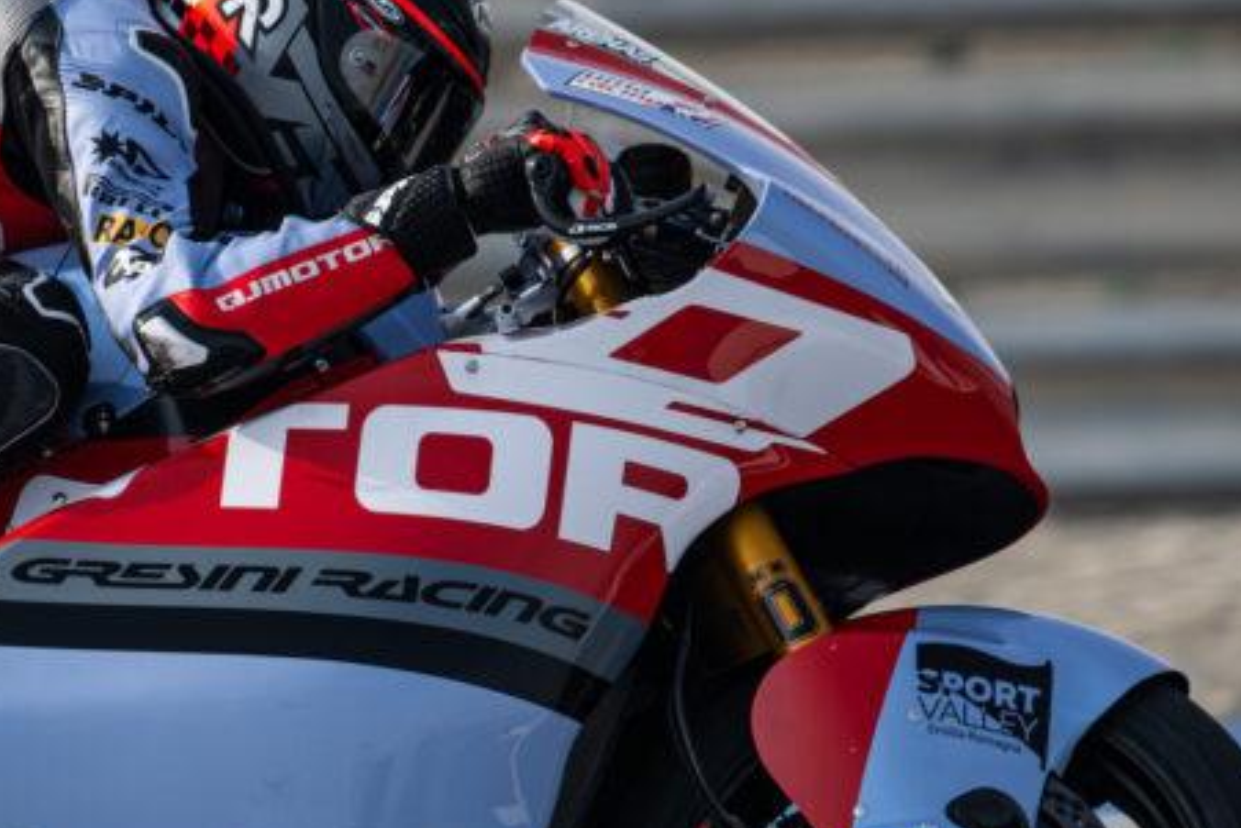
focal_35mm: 1033
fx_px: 35619
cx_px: 206
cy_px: 753
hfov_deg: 2.0
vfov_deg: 1.3
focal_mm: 400
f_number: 5
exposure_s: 1/2500
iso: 320
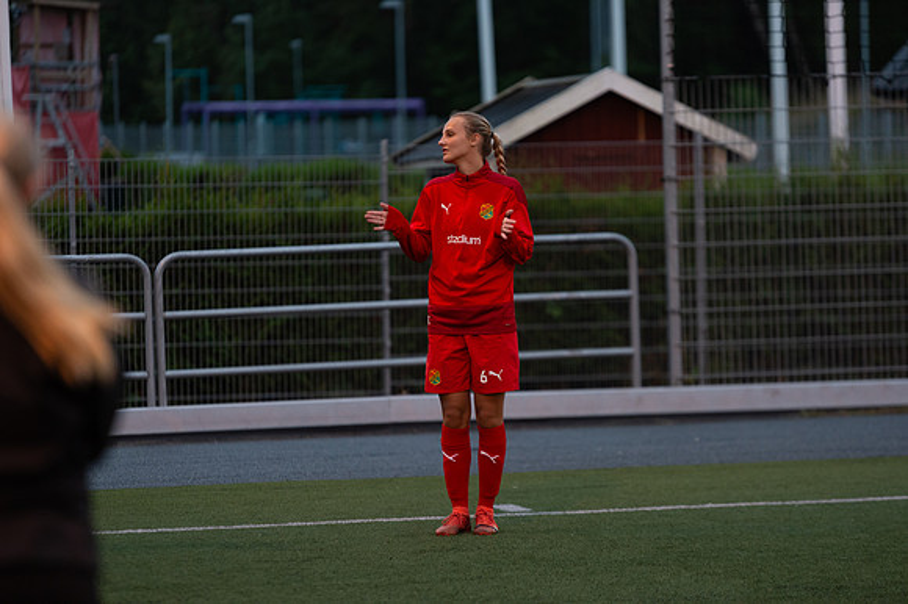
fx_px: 5041
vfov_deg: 6.9
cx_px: 454
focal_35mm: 200
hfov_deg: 10.3
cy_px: 302
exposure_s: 1/400
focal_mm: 200
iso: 3200
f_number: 3.2
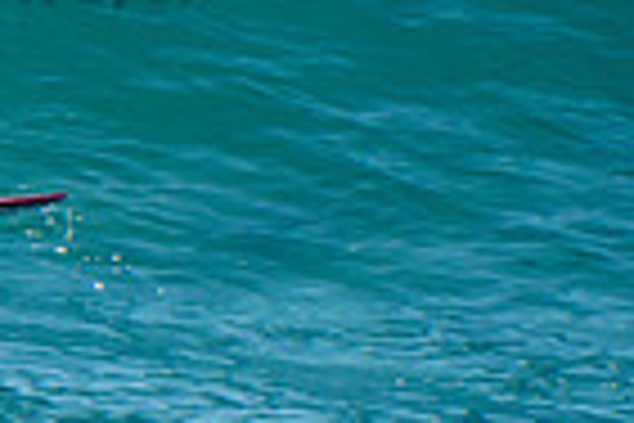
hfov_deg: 0.8
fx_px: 43390
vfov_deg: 0.6
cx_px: -283
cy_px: -101
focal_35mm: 2464
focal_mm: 400
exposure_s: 1/1250
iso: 200
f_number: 5.6
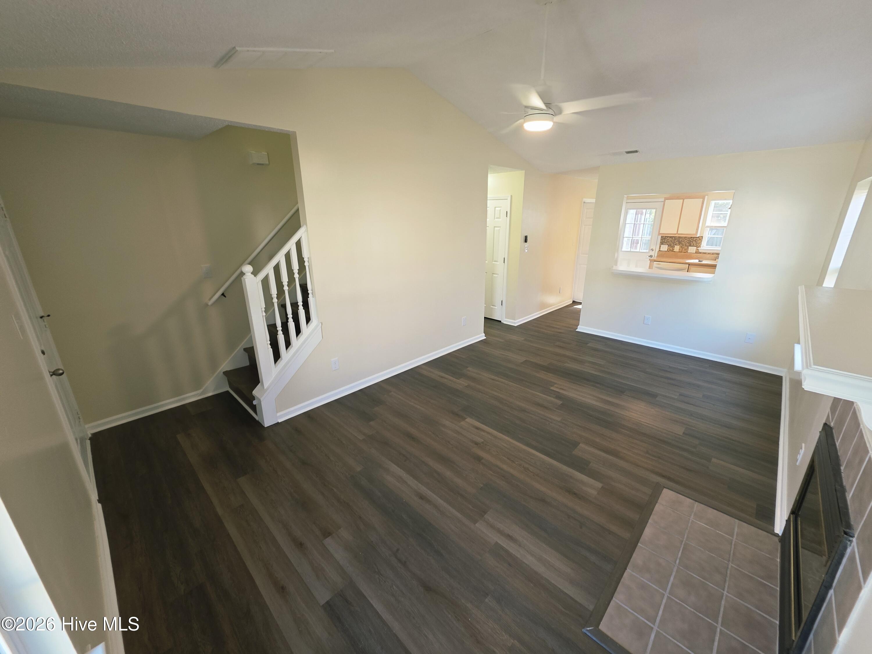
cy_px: 327
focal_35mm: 13
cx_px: 436
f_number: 1.9
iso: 80
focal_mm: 2.2
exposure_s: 1/35.7
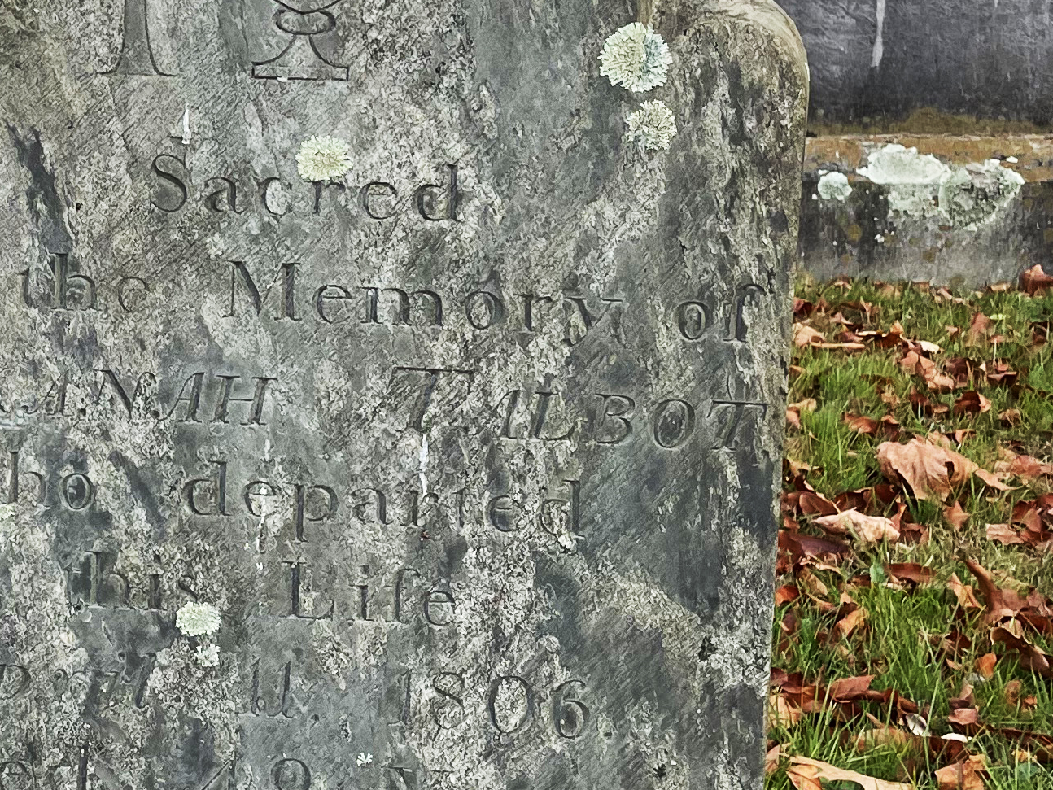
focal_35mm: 81
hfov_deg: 23.3
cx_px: 34
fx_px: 2464
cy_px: 172
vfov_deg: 18.1
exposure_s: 1/335
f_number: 1.6
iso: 32
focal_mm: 4.2
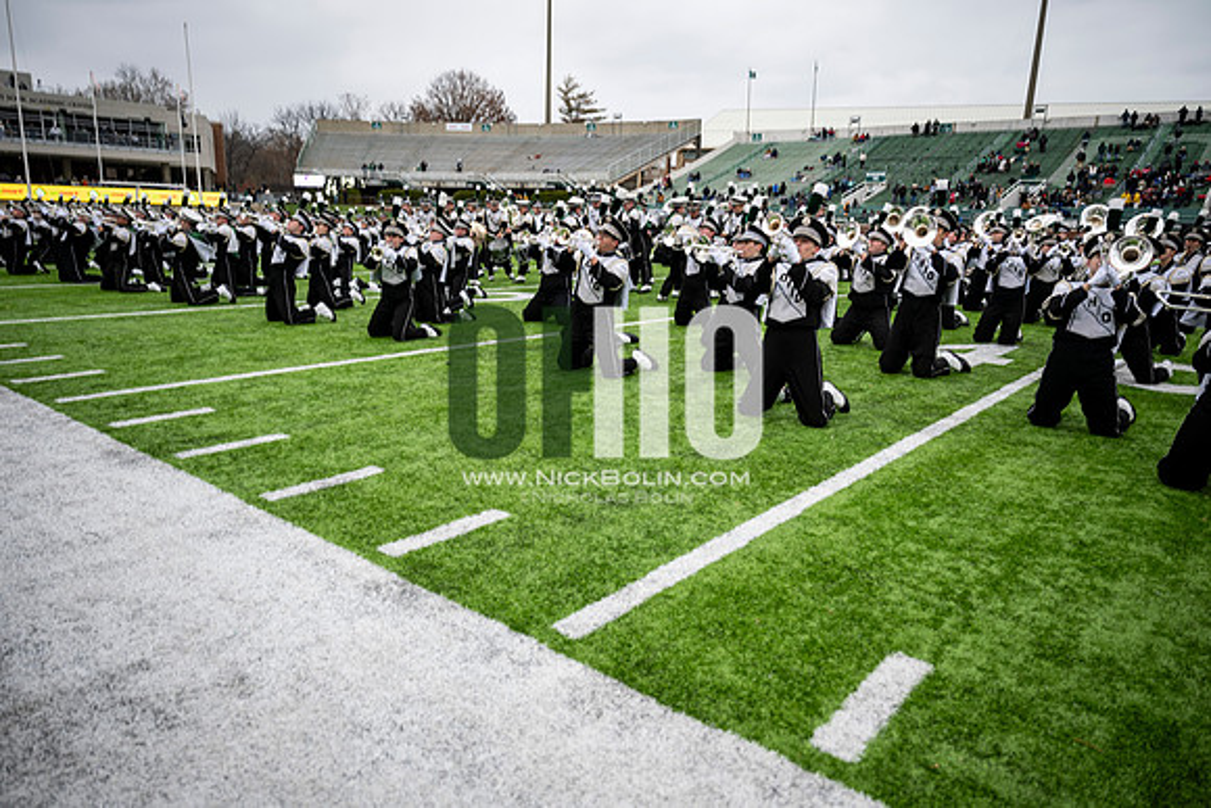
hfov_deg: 73.7
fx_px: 807
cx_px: 606
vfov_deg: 53.2
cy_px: 404
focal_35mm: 24
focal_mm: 24
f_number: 2.8
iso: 100
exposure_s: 1/500
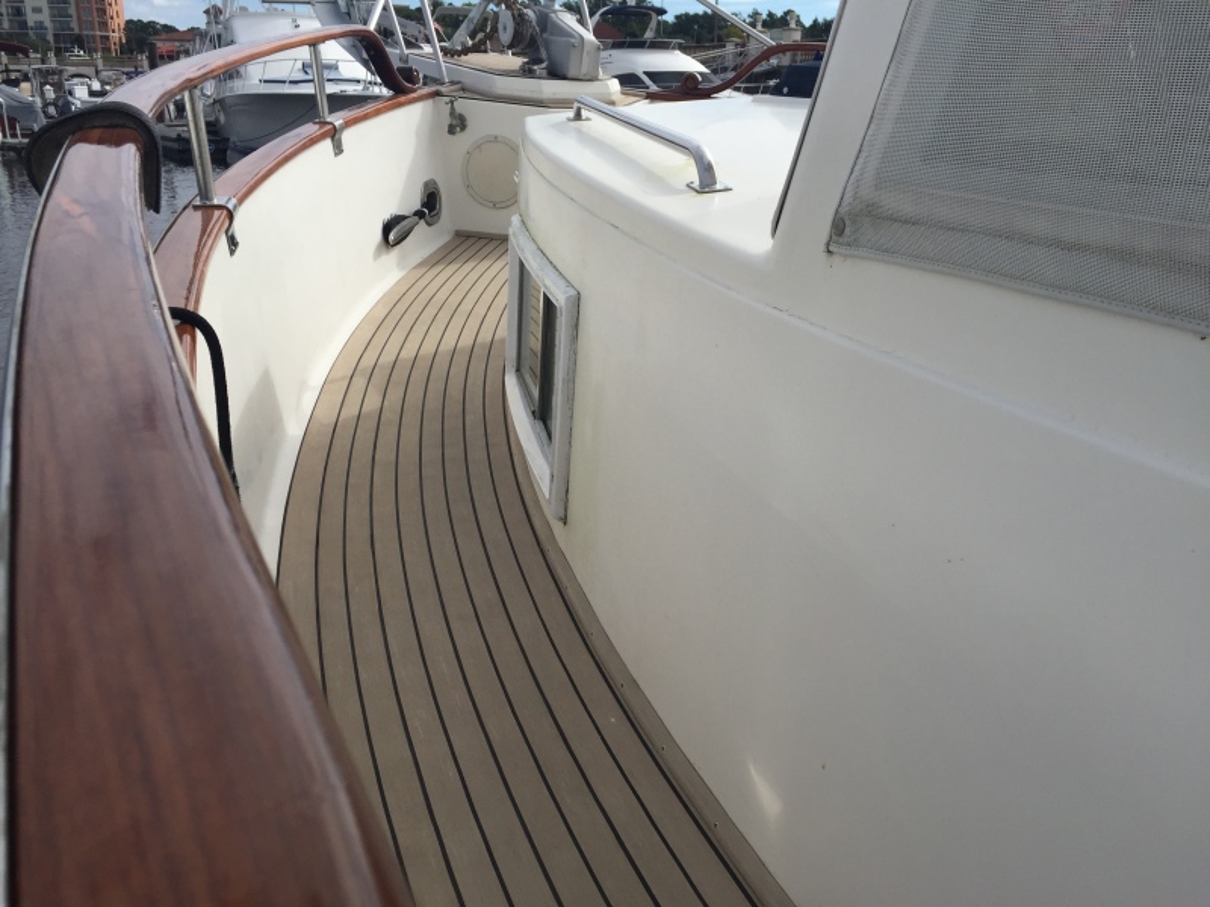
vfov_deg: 48.2
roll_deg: -0.9
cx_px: 605
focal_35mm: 29
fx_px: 1014
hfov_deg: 61.7
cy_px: 454
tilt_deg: -20.1
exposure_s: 1/3597
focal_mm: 4.15
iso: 32
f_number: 2.2
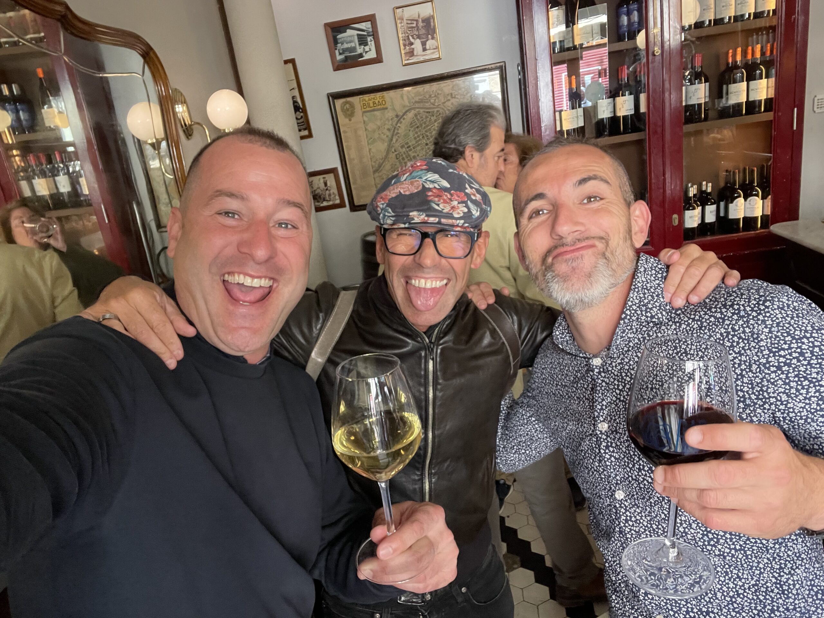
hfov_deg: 73.9
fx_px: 547
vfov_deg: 58.9
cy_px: 309
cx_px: 412
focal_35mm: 23
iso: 320
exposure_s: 1/60
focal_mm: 2.71
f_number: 2.2
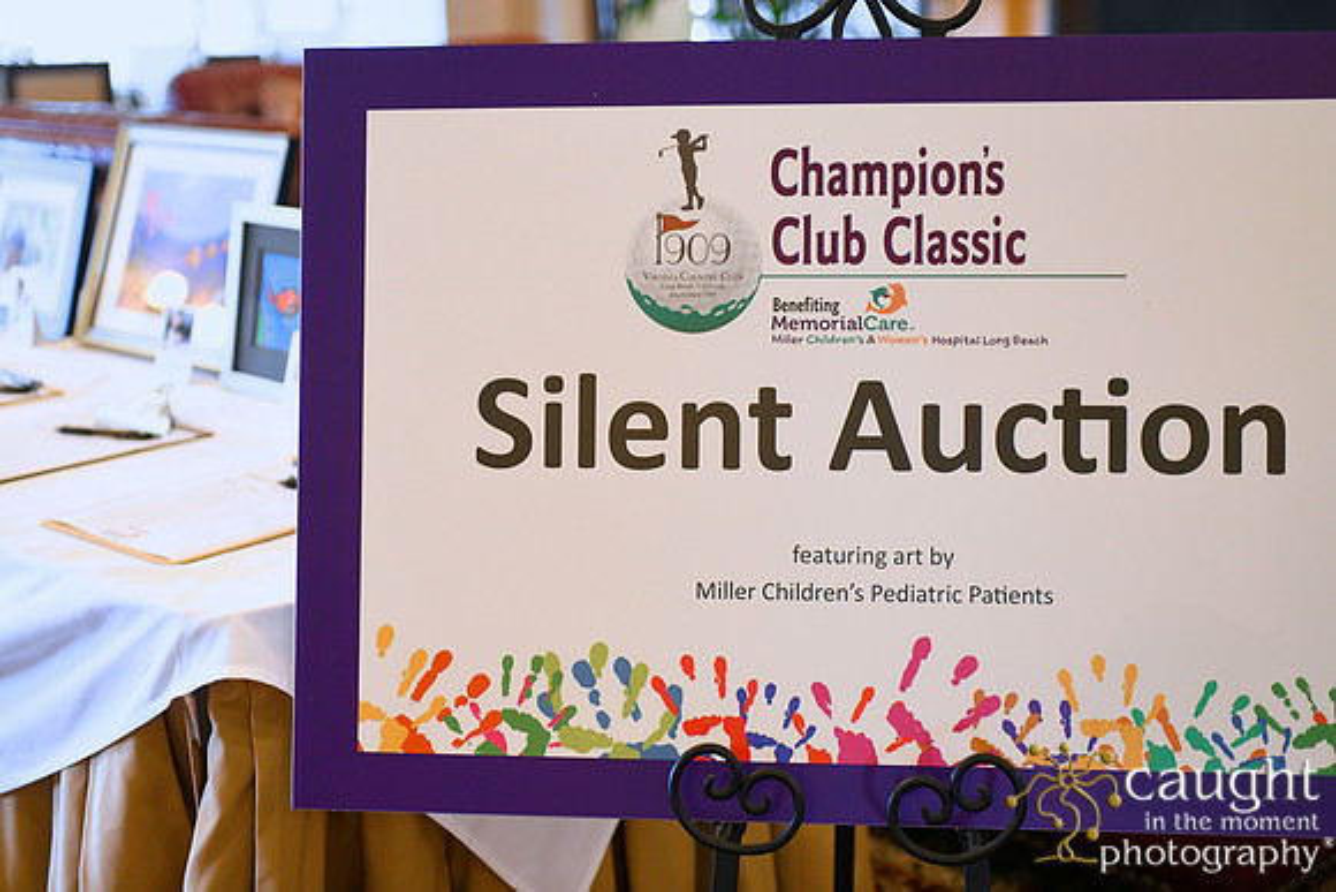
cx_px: 668
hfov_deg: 38.2
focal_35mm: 52
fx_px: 1930
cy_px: 446
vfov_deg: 26.0
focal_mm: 52
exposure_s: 1/60
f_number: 2.8
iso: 1600
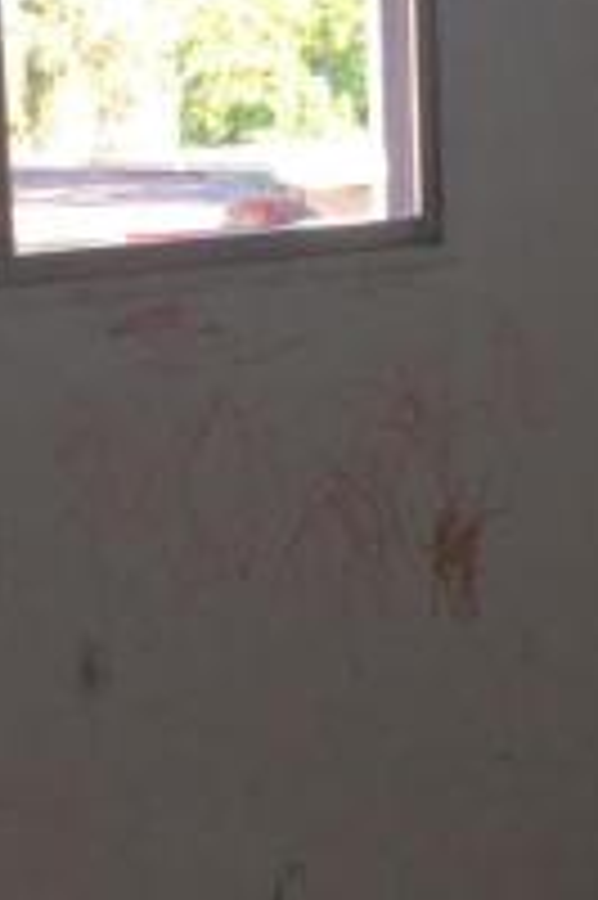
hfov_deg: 11.8
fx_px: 2895
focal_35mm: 116
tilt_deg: -9.4
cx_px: 198
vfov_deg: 17.6
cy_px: 544
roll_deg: +1.7
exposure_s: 1/120
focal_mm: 4.15
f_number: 2.2
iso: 40
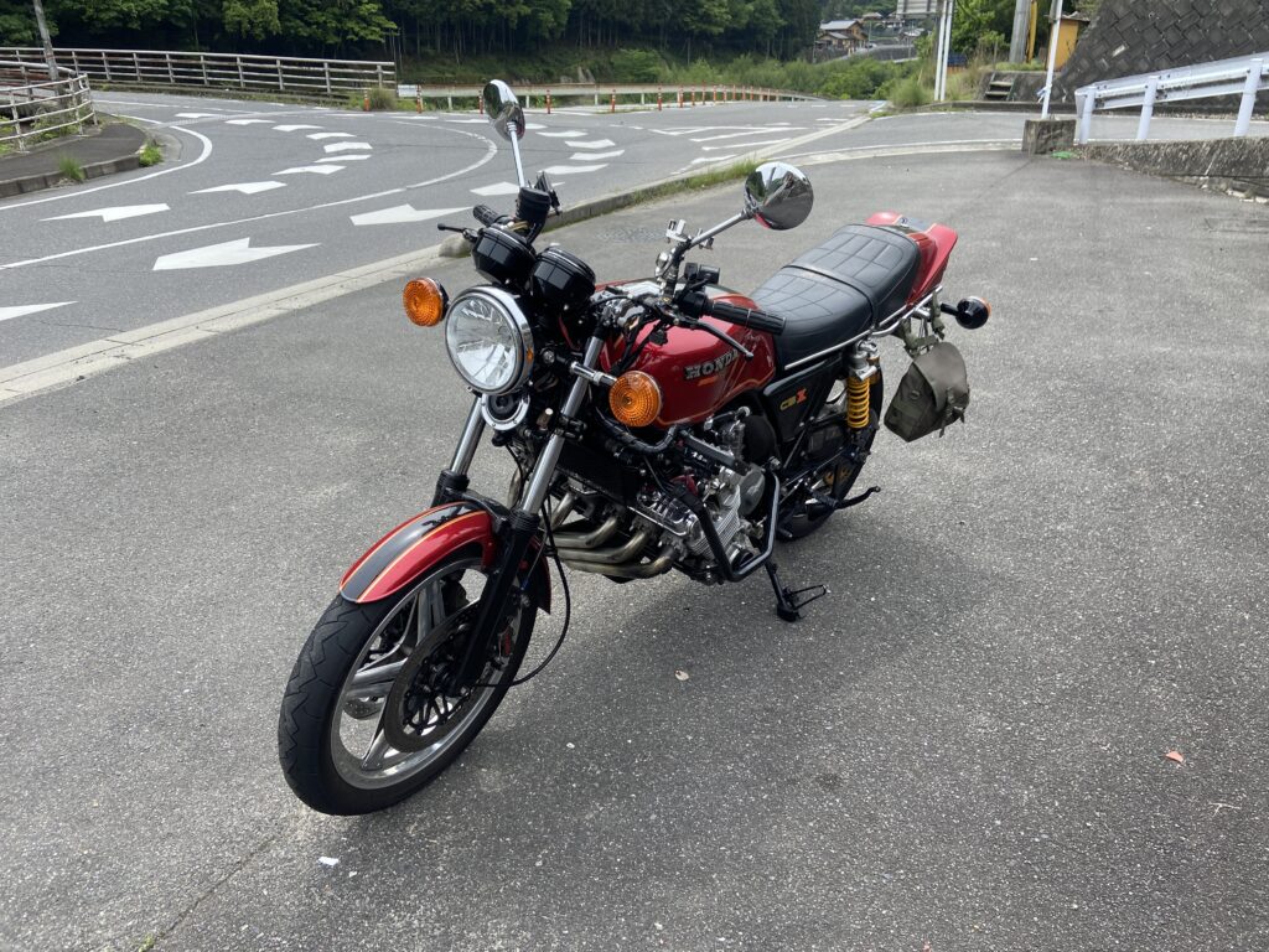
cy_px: 476
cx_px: 634
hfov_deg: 67.3
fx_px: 953
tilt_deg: -25.2
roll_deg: +0.2
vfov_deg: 53.1
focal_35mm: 26
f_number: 1.8
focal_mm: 4.25
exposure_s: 1/1147
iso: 32
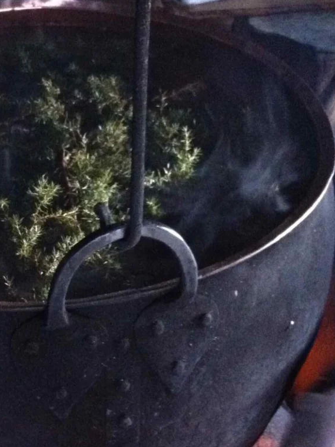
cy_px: 219
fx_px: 955
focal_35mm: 74
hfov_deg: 19.6
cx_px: 39
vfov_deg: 26.3
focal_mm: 3.85
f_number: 2.8
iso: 1000
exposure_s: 1/15
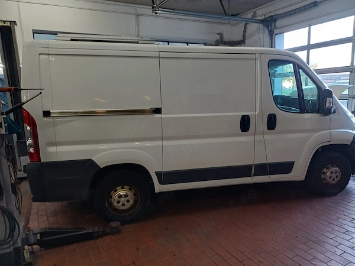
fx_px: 256
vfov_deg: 54.9
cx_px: 178
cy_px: 133
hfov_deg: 69.4
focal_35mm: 25
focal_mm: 4.65
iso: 160
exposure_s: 1/50
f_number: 1.8
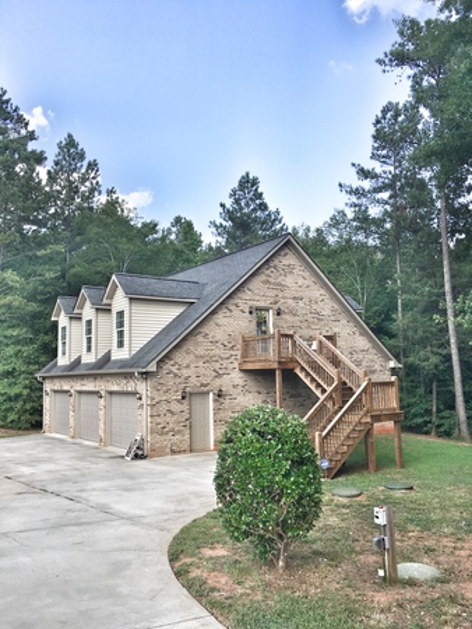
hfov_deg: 48.3
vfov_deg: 61.6
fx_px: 527
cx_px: 236
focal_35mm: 29
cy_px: 314
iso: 25
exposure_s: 1/761
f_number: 2.2
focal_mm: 4.15
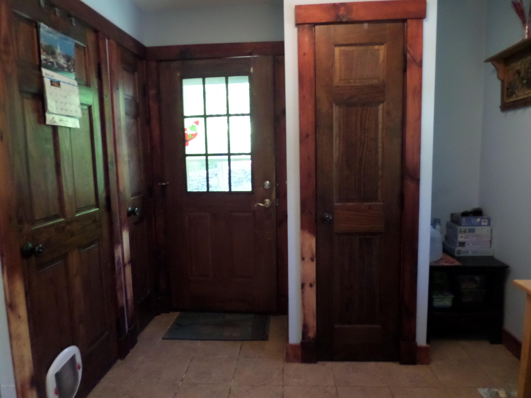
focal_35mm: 24
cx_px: 266
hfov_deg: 71.6
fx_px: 368
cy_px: 199
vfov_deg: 56.8
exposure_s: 1/10
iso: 800
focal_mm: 4
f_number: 3.2
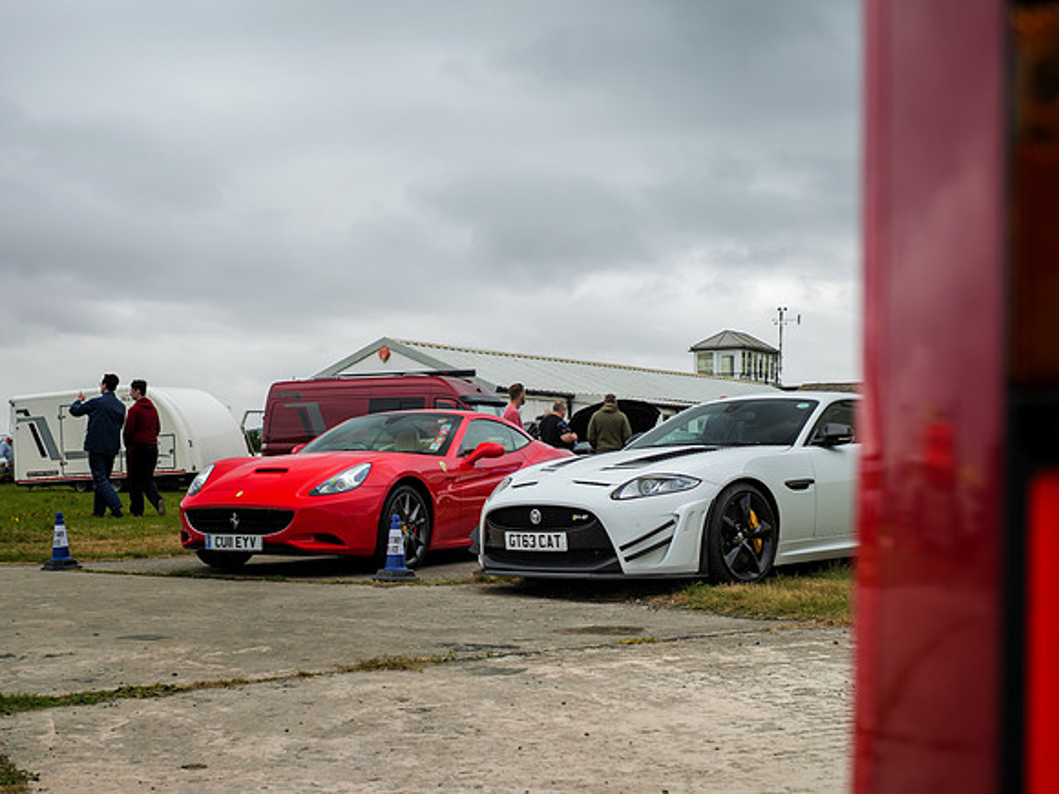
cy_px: 417
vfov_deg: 28.1
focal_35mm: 52
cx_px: 458
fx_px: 1589
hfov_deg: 36.8
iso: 200
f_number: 3.7
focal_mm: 22
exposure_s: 1/320
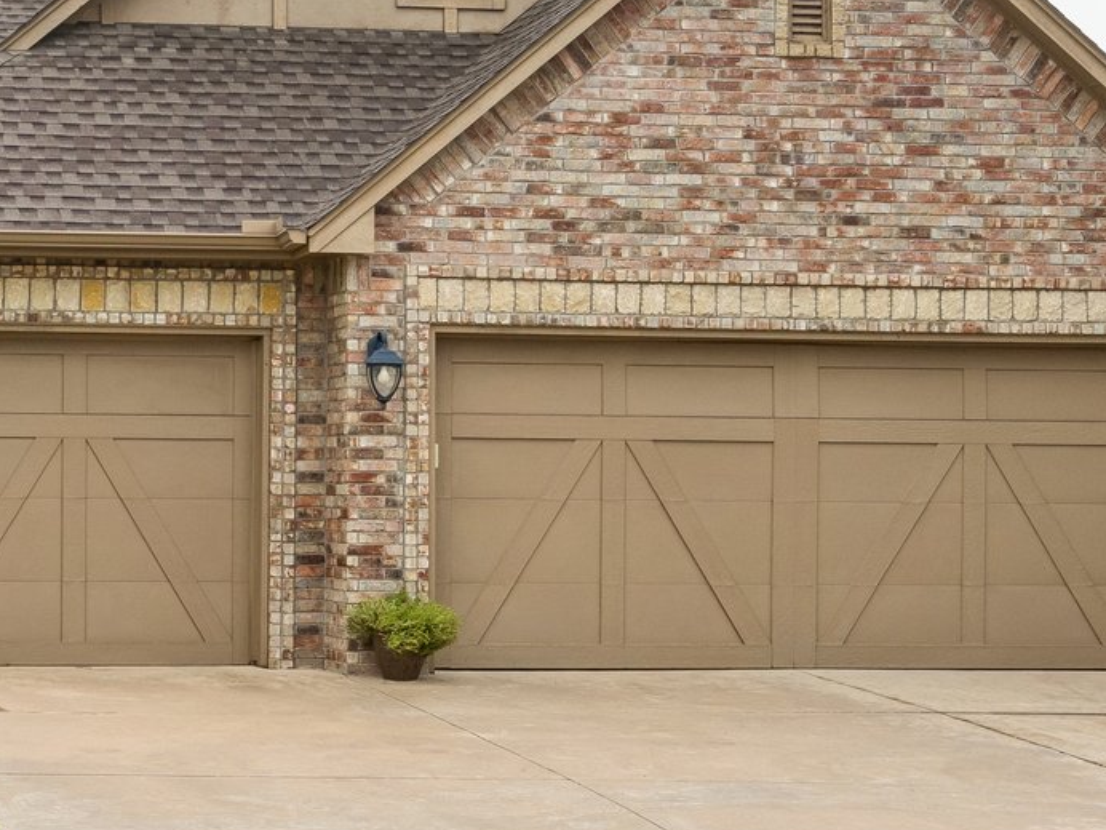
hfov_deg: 20.7
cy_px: 487
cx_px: -58
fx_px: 2907
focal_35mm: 91
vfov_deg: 16.2
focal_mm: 32
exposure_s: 1/100
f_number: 8
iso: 200
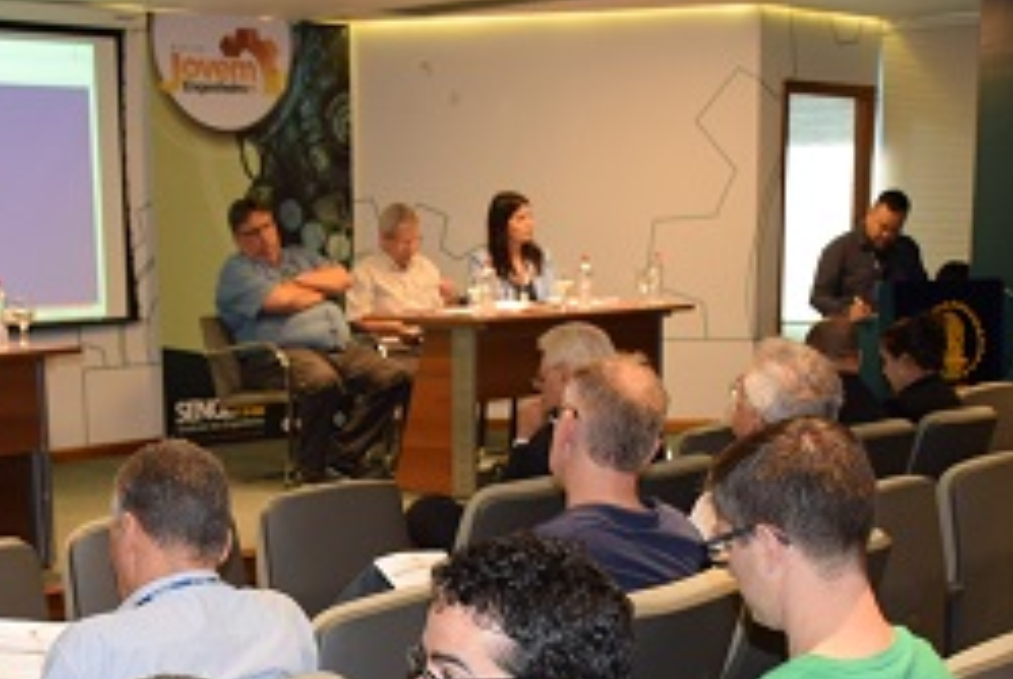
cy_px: 636
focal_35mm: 65
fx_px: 1832
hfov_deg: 30.8
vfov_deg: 20.5
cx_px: 378
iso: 900
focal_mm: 18
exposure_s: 1/60
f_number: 3.5
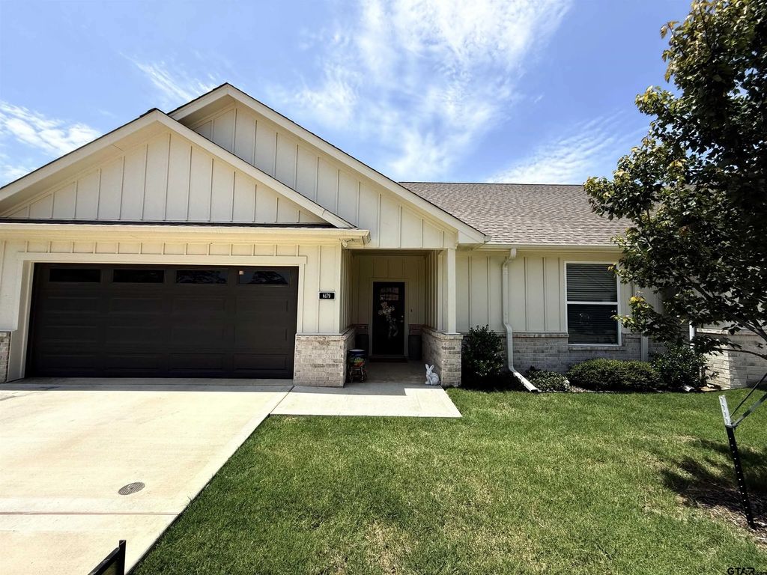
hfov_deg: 102.1
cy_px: 288
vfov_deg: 85.7
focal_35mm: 14
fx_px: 310
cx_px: 384
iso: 50
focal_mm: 2.22
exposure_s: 1/1534
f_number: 2.2
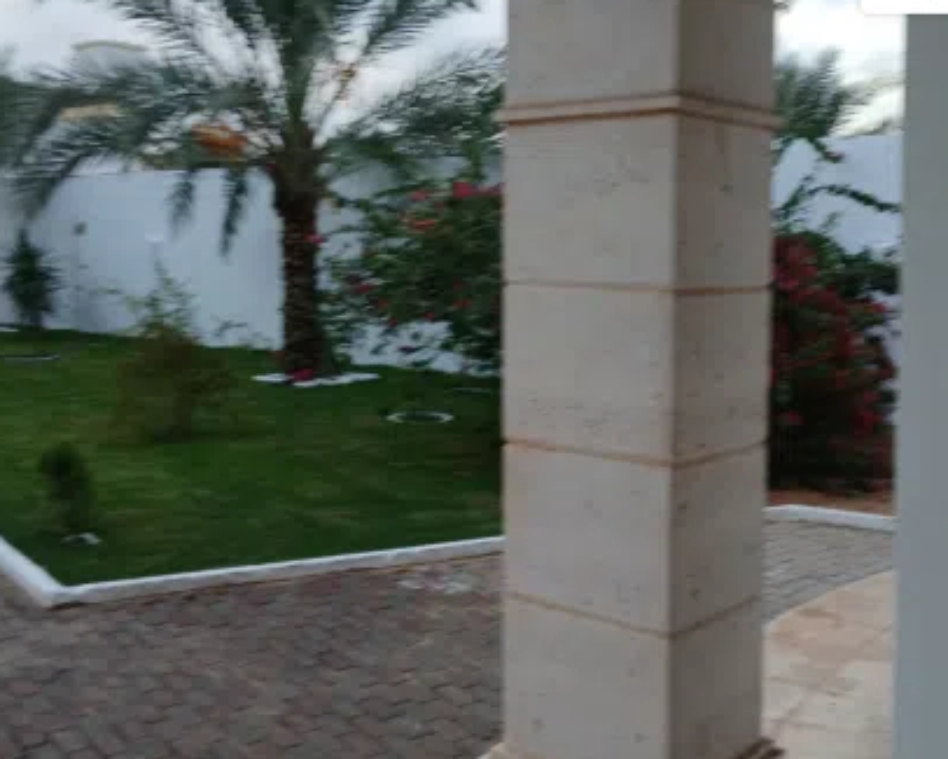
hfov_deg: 45.7
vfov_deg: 37.3
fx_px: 1123
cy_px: 350
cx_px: 509
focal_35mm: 40
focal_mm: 3.98
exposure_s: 1/50
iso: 125
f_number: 1.8
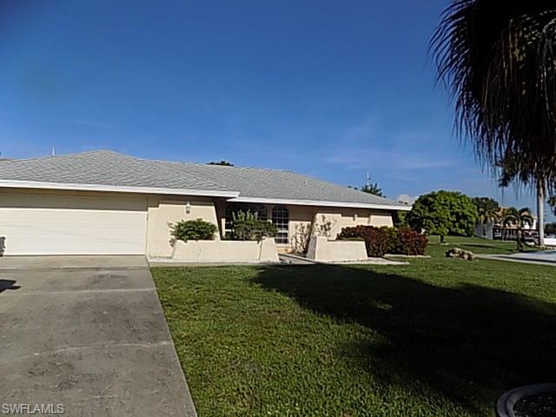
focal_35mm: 23
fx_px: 369
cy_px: 208
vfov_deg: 58.9
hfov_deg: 73.9
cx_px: 278
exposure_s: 1/250
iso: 80
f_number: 9.9
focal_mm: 4
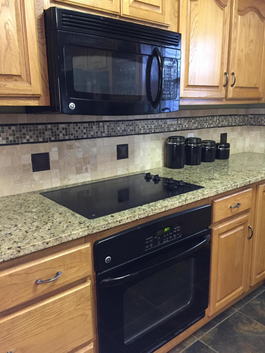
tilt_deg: -11.8
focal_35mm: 29
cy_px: 176
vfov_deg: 61.7
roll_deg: +0.5
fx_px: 296
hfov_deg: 48.2
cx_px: 132
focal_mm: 4.15
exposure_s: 1/17
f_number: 2.2
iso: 250
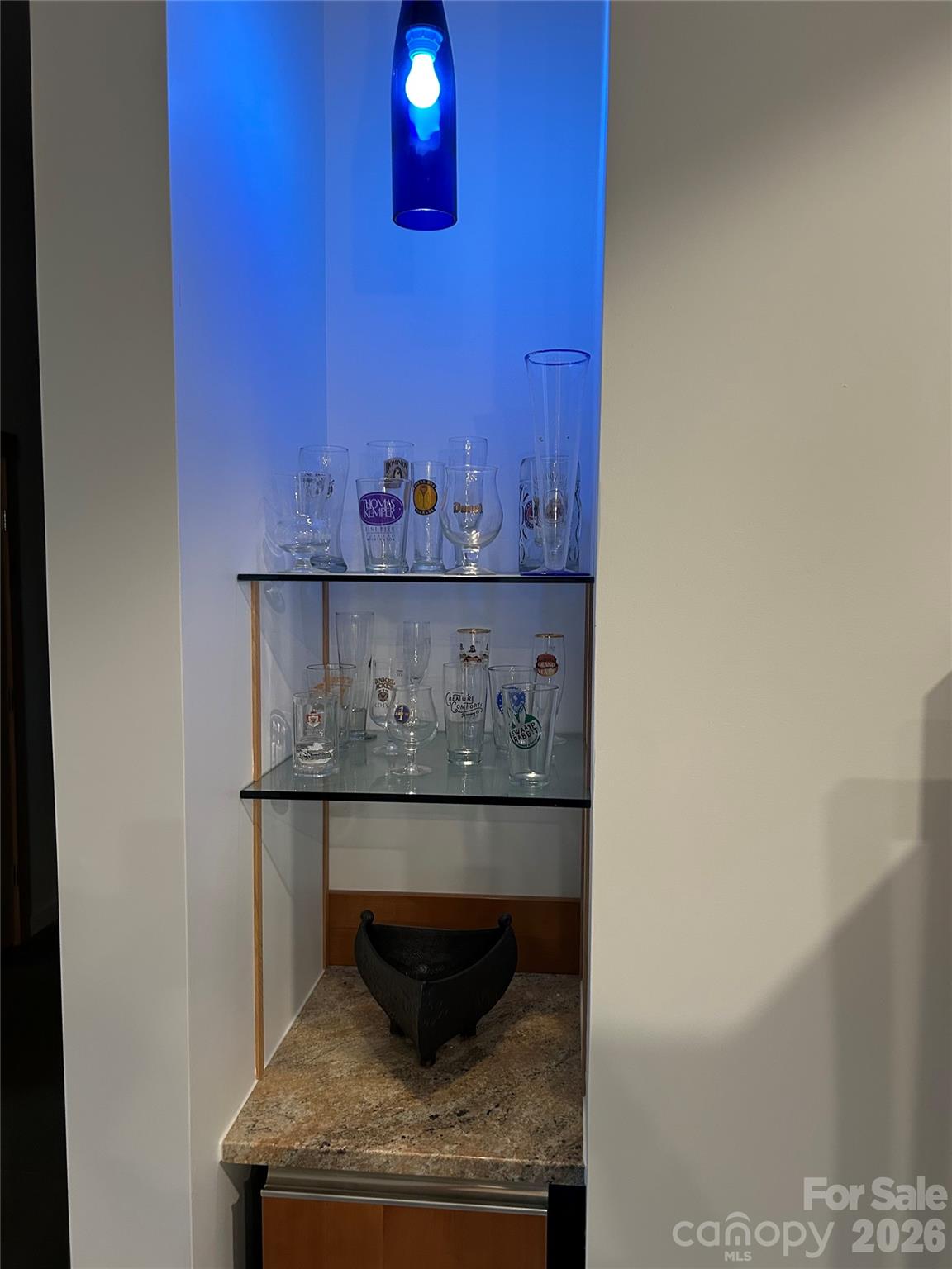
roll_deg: -1.2
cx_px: 476
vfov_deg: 67.3
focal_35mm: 26
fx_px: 953
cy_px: 634
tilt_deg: -5.7
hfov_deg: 53.1
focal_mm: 5.7
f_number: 1.5
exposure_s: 1/60
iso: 250
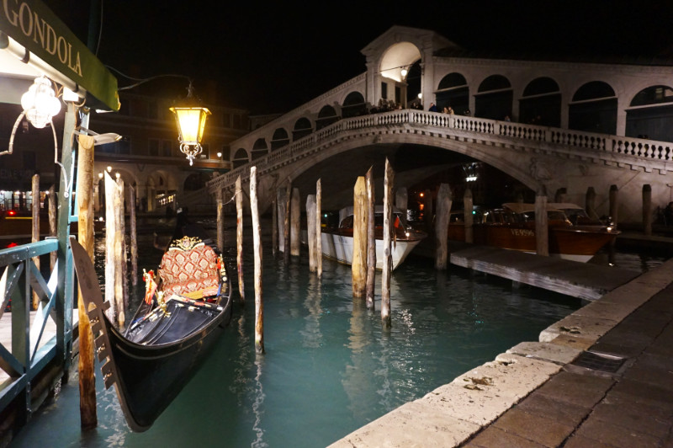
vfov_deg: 53.1
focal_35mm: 24
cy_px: 224
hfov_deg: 73.8
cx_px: 336
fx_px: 448
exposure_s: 1/60
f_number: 4
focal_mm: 16
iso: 2500
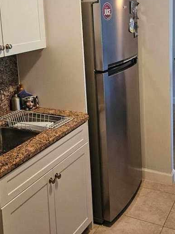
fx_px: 324
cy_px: 61
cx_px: 101
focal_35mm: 48
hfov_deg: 30.2
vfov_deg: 38.7
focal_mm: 5.4
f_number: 1.8
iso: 250
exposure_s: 1/120
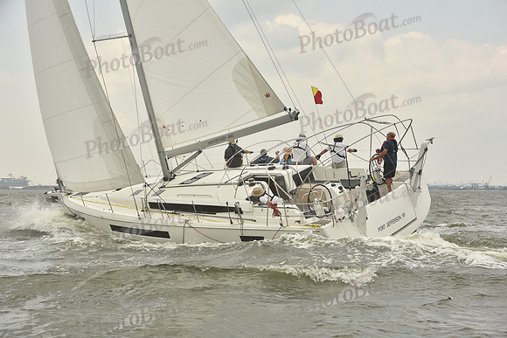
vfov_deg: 19.5
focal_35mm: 70
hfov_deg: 28.8
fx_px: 986
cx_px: 254
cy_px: 169
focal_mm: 70
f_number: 7.1
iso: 250
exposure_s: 1/800
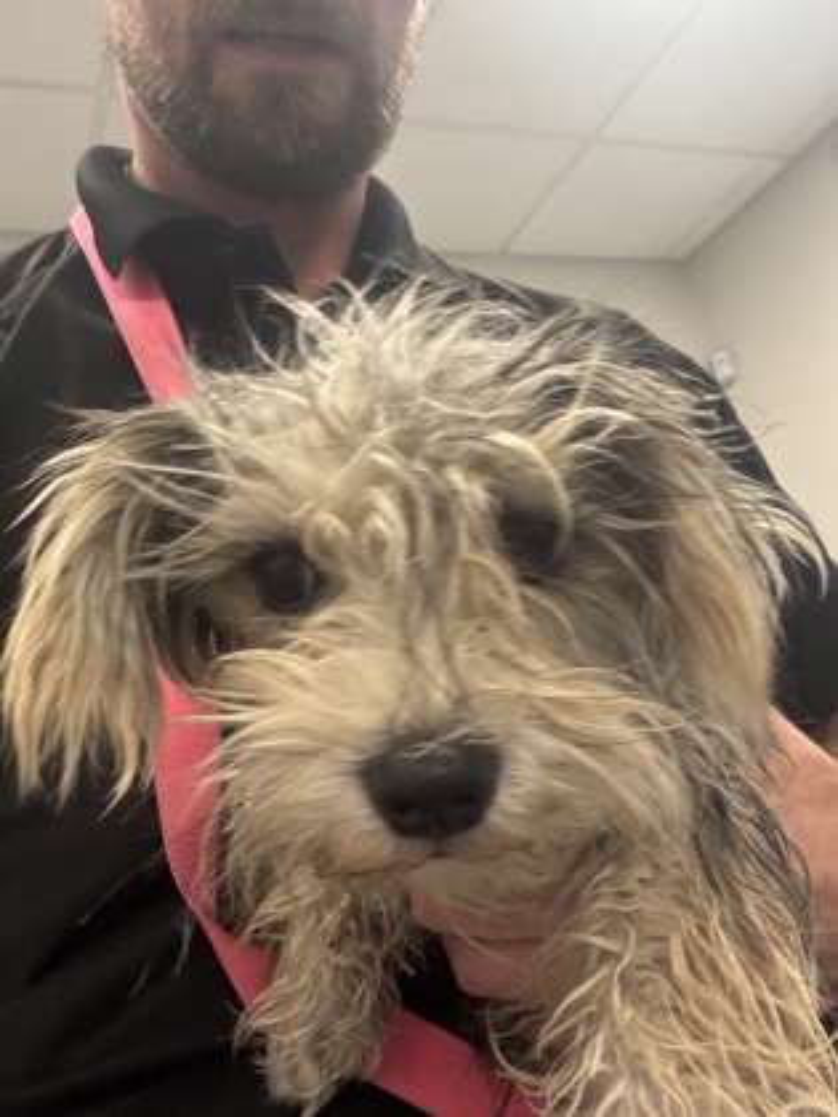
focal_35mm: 30
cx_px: 419
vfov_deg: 60.0
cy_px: 558
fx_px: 968
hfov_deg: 46.8
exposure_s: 1/60
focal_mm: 2.69
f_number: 1.9
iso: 200
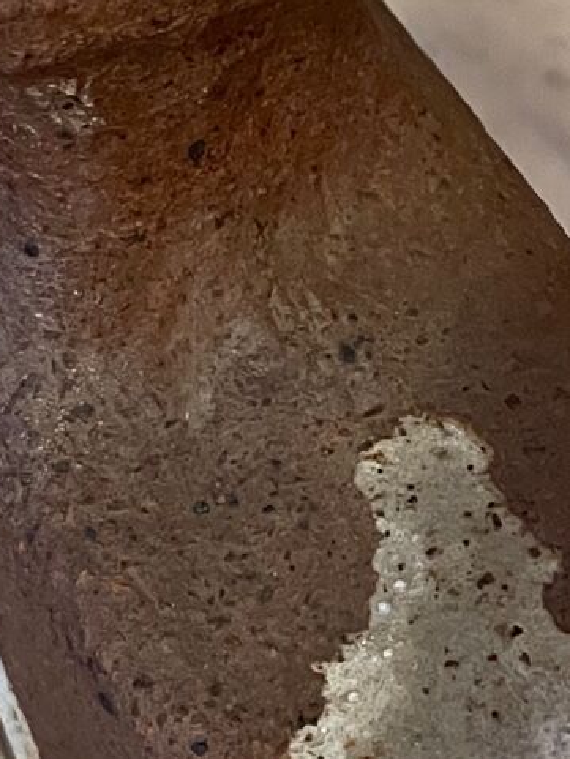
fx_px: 2392
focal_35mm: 109
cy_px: 478
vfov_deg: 18.0
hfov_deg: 13.6
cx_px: 362
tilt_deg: -52.6
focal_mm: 4.2
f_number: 1.6
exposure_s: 1/33
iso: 500
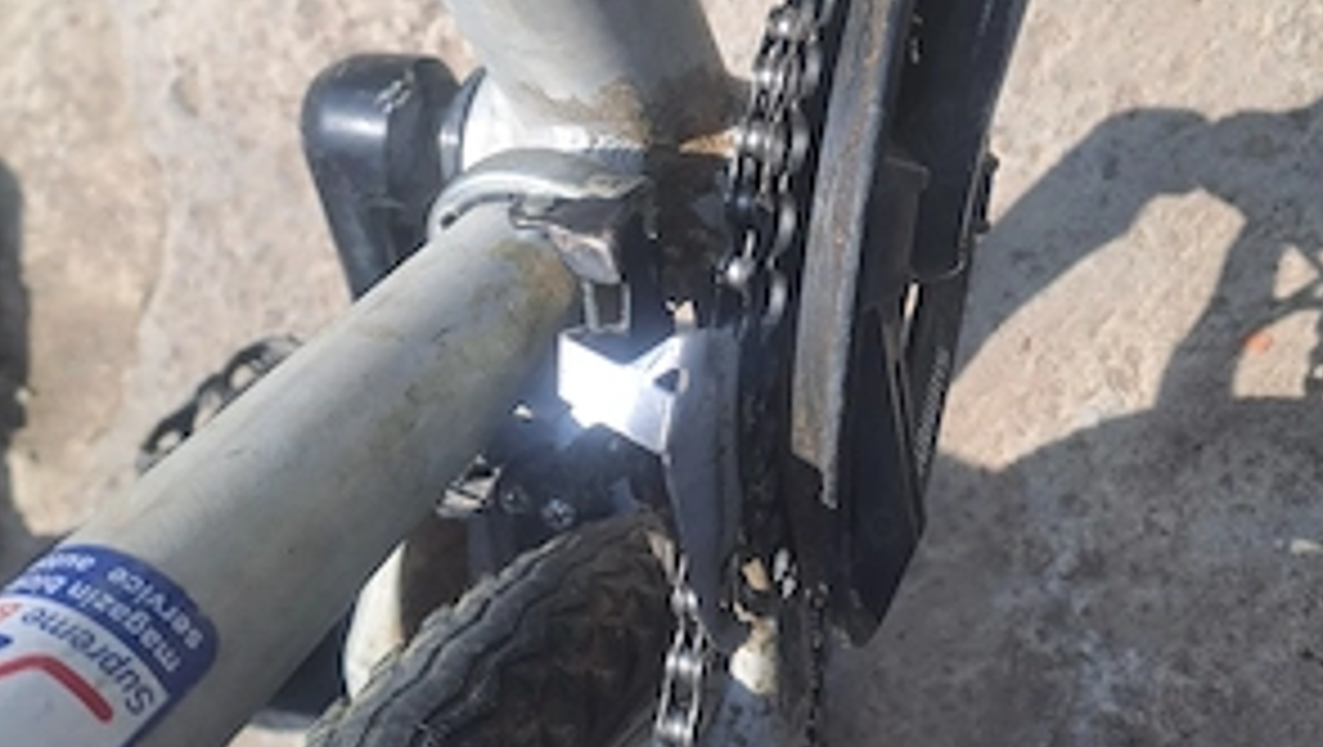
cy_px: 194
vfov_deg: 31.5
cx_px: 670
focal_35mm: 37
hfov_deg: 54.0
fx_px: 1299
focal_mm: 4.65
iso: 32
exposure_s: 1/1111
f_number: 1.8
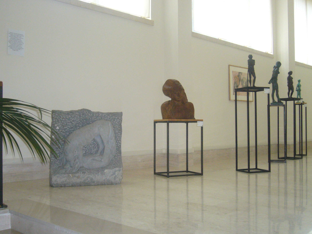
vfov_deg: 32.2
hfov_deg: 42.1
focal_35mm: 45
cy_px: 117
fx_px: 406
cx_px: 156
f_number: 3.2
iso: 320
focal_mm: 7.5
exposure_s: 1/60
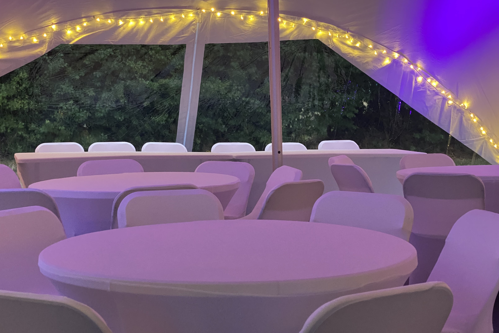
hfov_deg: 29.6
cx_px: 218
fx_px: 942
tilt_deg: -4.7
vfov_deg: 20.0
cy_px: 160
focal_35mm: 68
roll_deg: +1.4
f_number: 2
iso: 500
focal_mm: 6
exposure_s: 1/50
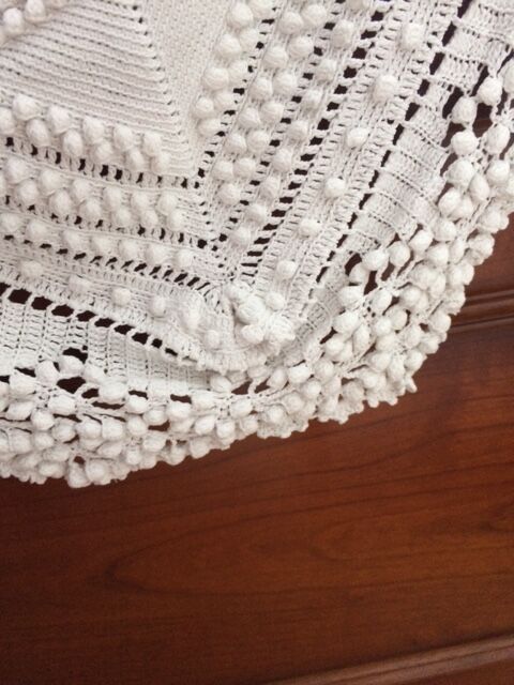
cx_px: 257
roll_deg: +8.0
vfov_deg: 61.7
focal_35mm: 29
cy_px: 342
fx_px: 574
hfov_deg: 48.2
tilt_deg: -29.8
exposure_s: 1/25
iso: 250
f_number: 2.2
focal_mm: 4.15
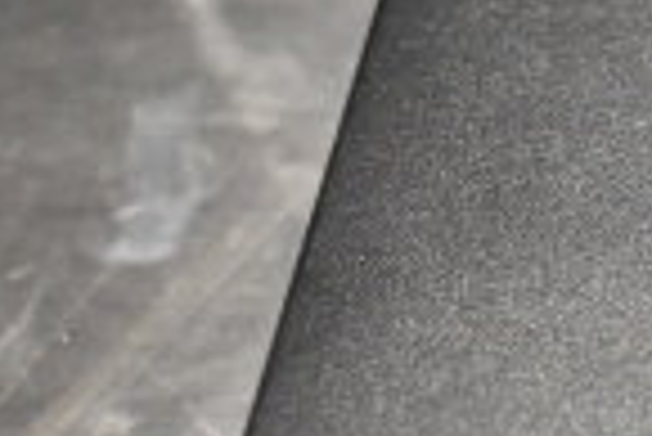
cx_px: 1183
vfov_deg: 6.4
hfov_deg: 9.2
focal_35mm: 214
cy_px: 294
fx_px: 3880
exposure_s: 1/50
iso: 4000
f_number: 4.5
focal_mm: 34
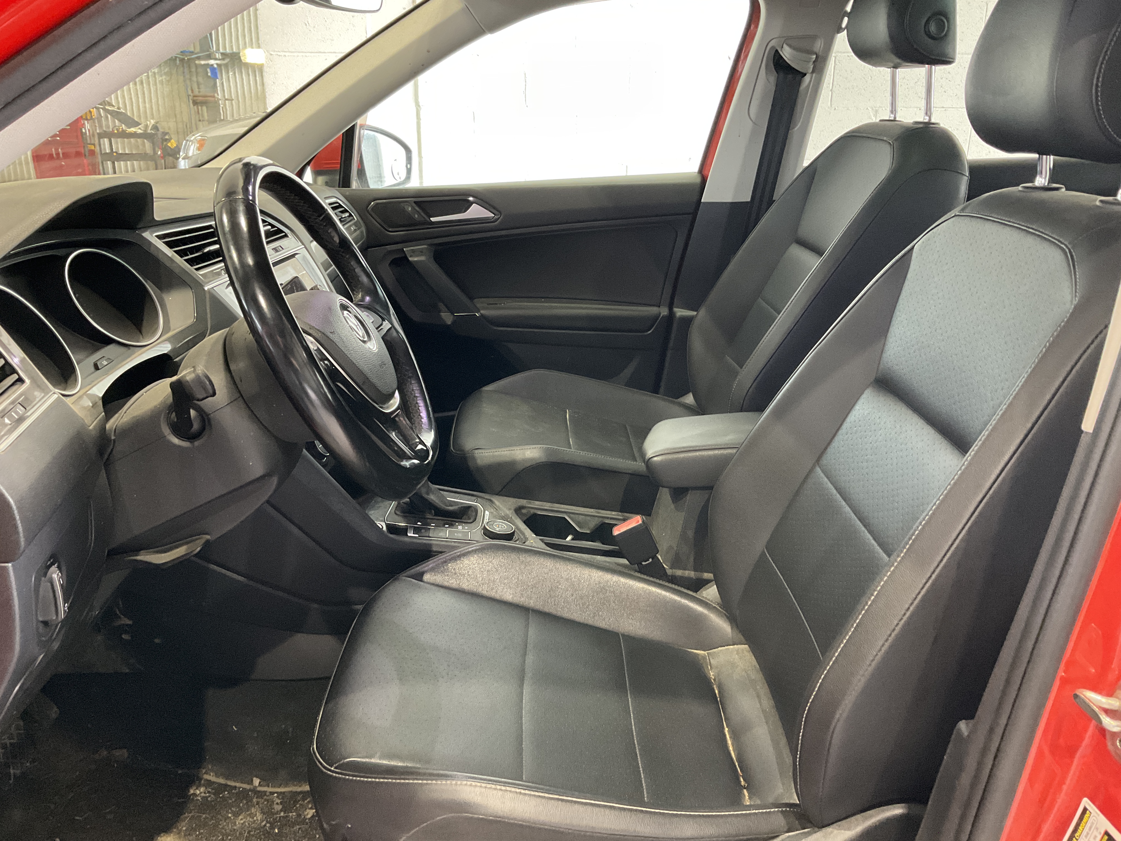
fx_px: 939
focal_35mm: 29
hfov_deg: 61.7
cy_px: 420
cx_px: 560
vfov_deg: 48.2
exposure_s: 1/60
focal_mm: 3
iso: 250
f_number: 1.8
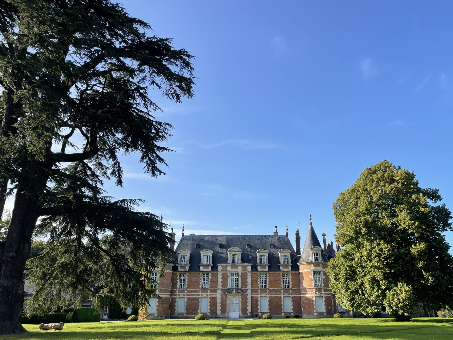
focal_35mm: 28
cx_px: 241
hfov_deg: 63.4
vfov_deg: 49.7
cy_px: 178
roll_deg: +0.1
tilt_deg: +19.7
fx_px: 366
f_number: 1.6
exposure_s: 1/2092
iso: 32
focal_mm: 4.2
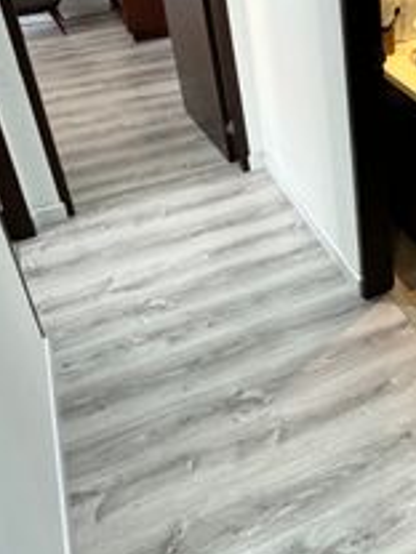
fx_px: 721
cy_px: 156
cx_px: 405
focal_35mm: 45
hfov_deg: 30.2
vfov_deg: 41.1
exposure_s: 1/120
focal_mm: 2.22
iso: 320
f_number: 2.2
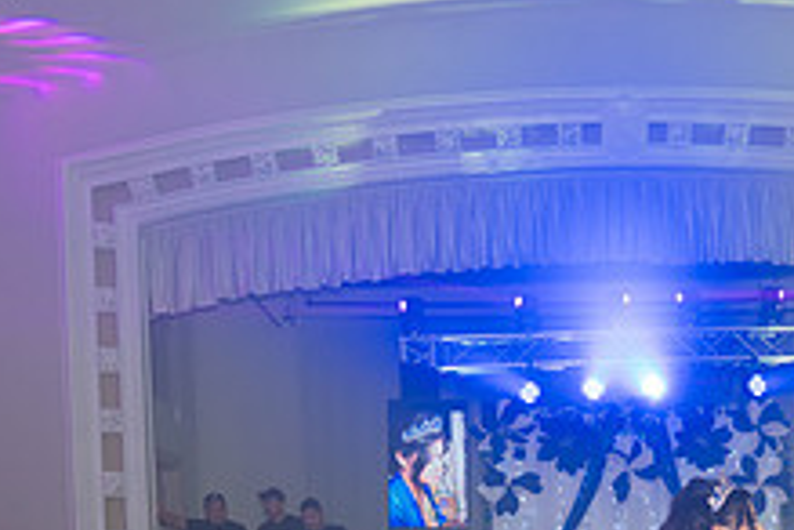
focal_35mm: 69
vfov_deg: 18.4
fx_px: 1522
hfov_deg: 28.6
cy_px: 681
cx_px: 645
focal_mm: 26
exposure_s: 1/80
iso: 800
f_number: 3.5
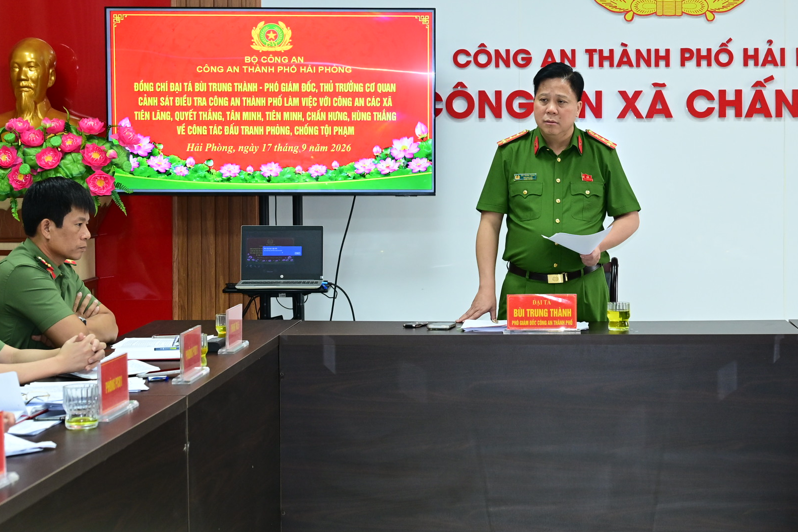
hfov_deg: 25.5
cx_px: 531
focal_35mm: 79
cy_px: 217
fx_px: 1751
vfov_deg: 17.3
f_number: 4
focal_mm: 42
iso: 1250
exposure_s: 1/160
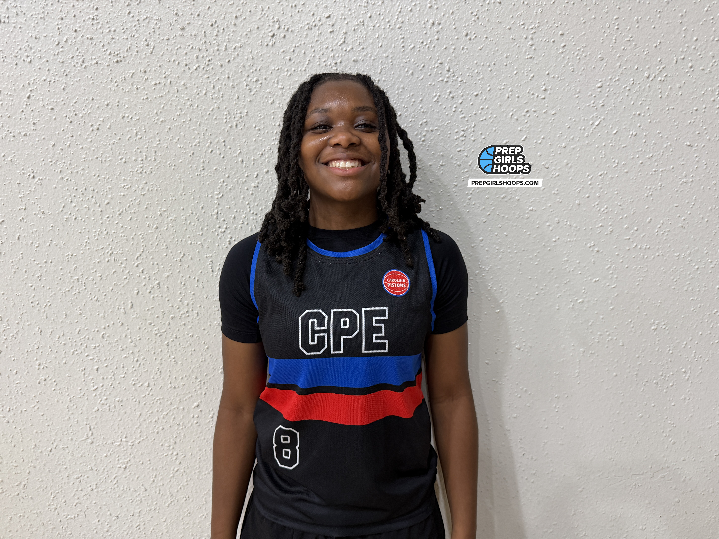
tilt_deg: -10.1
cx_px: 360
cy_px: 270
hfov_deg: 71.6
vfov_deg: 56.8
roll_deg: +0.1
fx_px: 498
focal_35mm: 24
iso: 320
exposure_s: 1/60
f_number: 1.78
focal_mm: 6.76
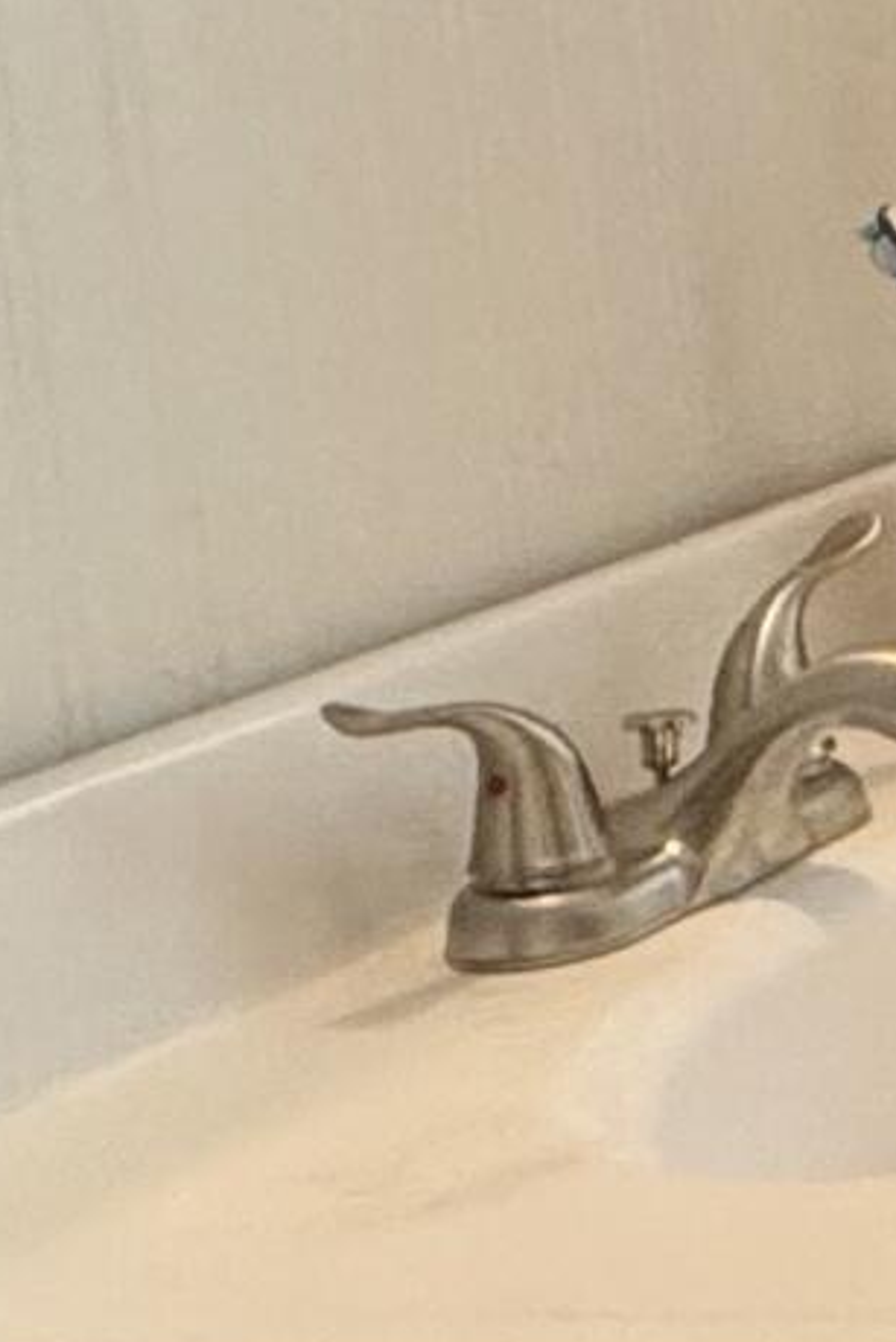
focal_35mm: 95
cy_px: 222
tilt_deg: -9.4
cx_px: 2752
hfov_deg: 10.2
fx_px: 3544
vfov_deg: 21.1
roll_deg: +2.5
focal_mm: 2.22
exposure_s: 1/120
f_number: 2.2
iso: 320
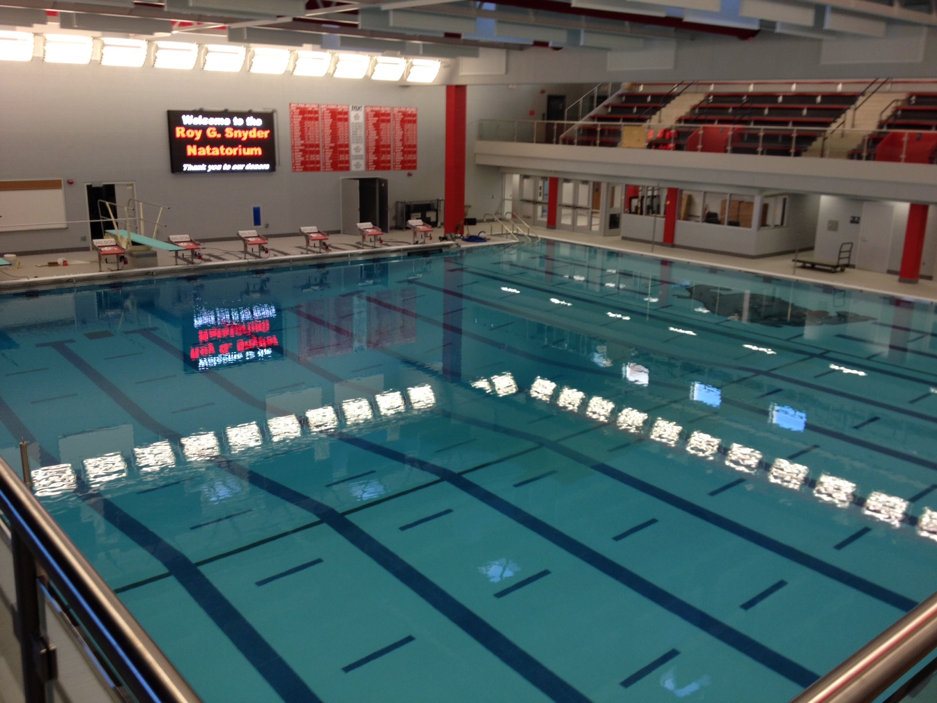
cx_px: 468
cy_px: 352
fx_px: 947
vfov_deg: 40.7
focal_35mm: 35
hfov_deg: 52.6
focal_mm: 4.28
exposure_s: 1/40
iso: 50
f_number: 2.4
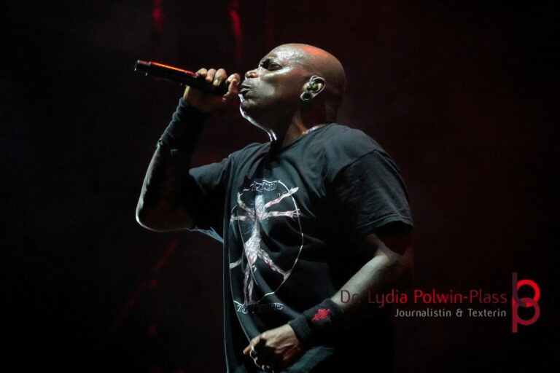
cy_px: 186
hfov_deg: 9.1
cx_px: 280
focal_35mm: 225
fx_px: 3500
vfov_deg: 6.1
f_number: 5.6
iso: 5000
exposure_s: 1/250
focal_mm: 150
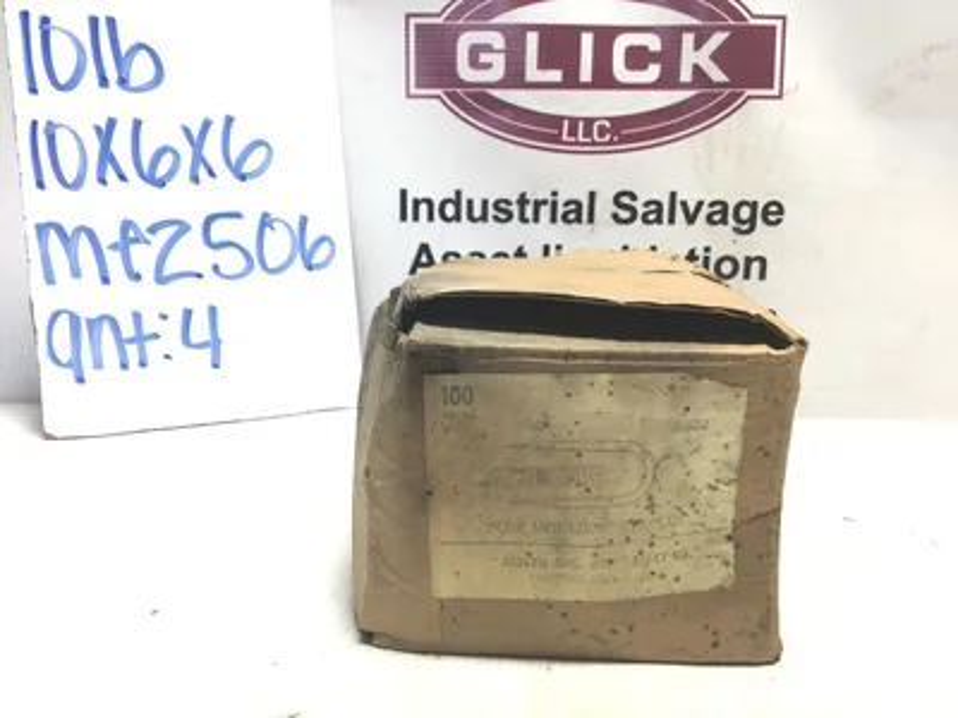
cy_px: 359
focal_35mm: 31
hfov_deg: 58.4
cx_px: 479
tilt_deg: -11.9
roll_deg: -1.5
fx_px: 858
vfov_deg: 45.4
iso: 32
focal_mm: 3.3
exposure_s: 1/60
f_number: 2.4
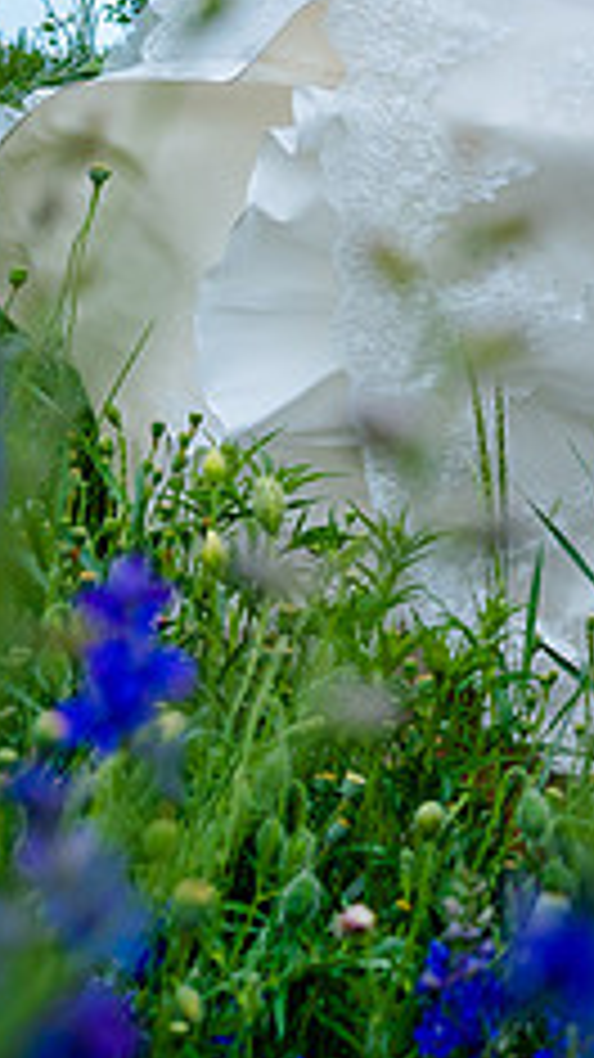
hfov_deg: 8.4
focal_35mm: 142
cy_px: 140
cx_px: 761
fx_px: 3980
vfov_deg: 15.0
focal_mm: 38
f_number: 5
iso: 640
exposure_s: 1/500
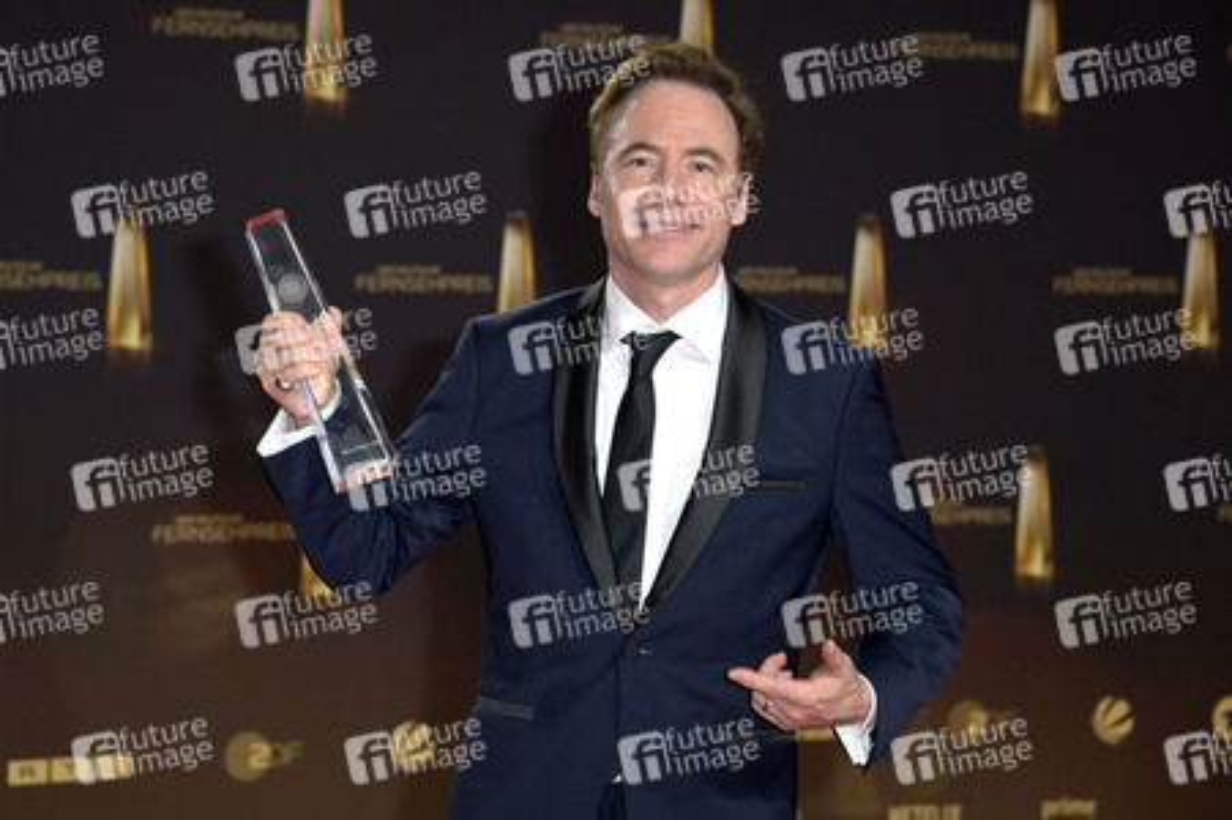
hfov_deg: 19.5
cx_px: 616
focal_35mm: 105
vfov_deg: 13.0
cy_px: 410
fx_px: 3591
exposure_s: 1/250
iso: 1250
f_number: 5.6
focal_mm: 105
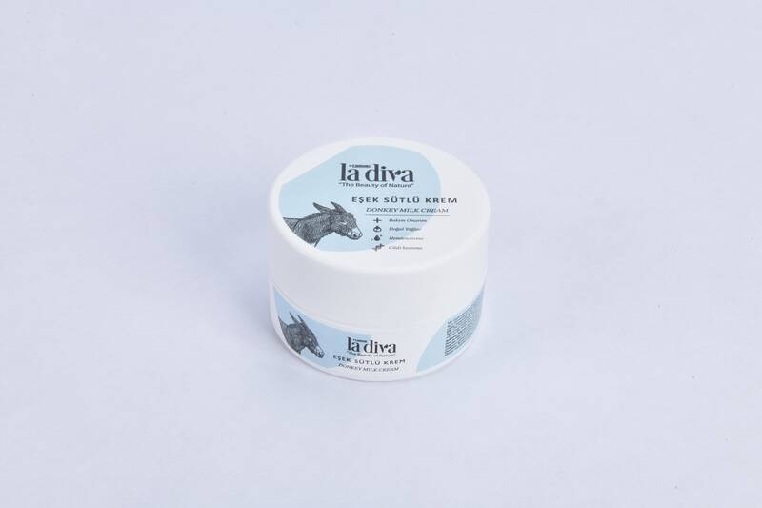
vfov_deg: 19.4
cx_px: 381
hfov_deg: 28.8
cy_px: 254
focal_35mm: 70
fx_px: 1481
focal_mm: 70
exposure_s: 1/125
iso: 100
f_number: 22
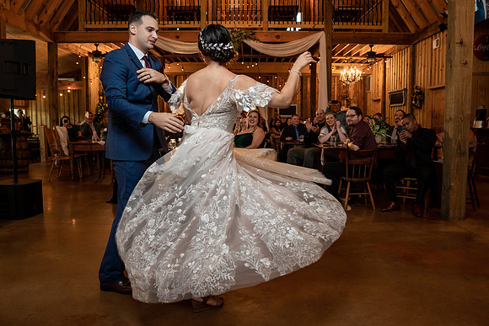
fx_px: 383
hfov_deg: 65.0
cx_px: 259
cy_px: 160
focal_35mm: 28
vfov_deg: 46.1
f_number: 4
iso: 2000
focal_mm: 26
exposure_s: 1/100
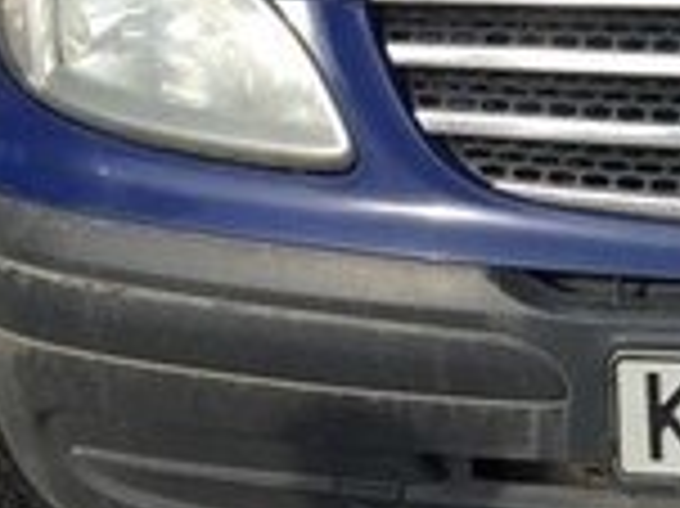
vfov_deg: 11.1
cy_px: -330
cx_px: 1108
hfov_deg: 14.2
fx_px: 2493
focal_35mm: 127
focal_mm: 4.15
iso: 32
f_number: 2.2
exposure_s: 1/1522
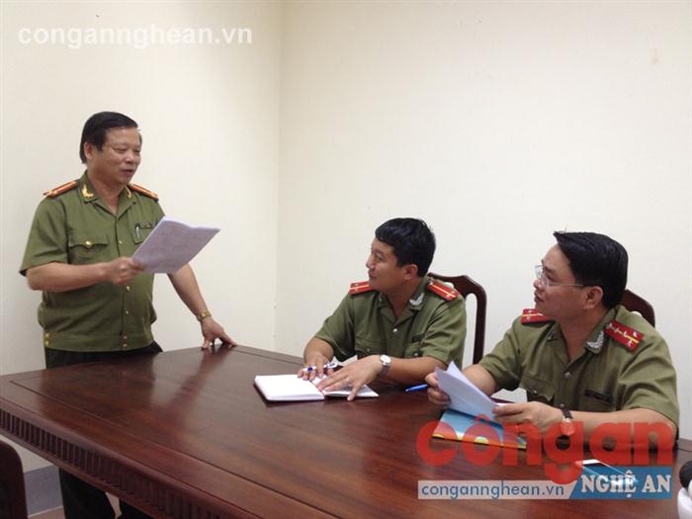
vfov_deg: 40.7
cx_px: 346
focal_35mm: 35
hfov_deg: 52.6
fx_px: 700
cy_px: 260
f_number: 2.4
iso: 125
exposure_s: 1/20
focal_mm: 4.28
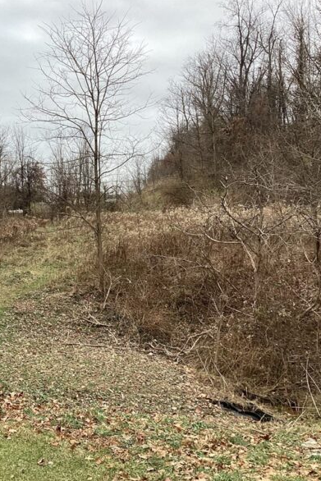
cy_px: 242
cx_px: 50
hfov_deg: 29.6
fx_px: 588
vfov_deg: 44.5
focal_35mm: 44
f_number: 2.4
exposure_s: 1/129
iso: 25
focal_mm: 3.3
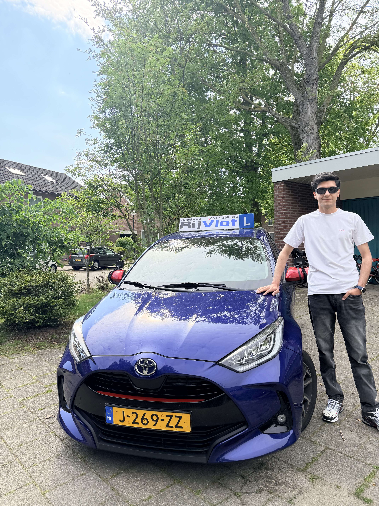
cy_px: 253
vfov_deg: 71.6
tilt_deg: -0.9
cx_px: 190
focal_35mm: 24
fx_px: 350
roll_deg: +1.4
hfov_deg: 56.8
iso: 100
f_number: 1.78
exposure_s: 1/3279
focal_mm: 6.76
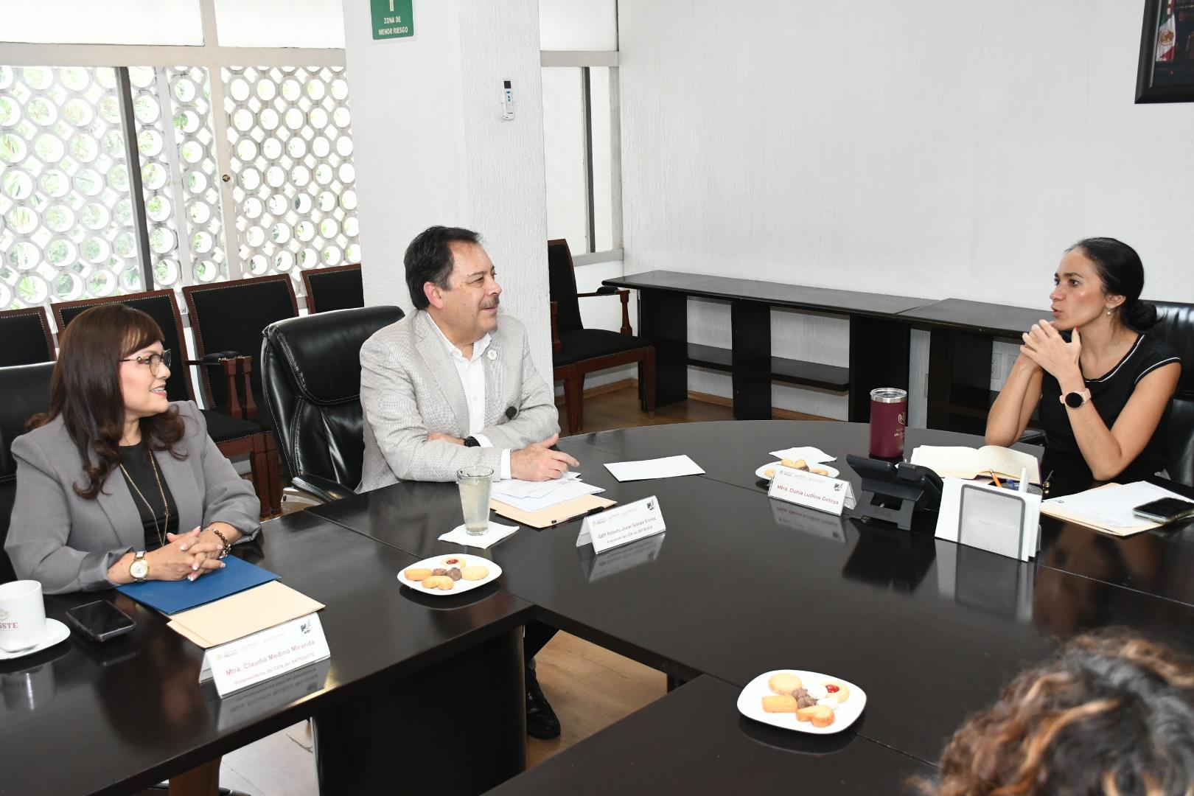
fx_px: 1194
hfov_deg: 53.1
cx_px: 597
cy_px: 398
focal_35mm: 36
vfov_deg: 36.9
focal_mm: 24
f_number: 5.6
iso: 2000
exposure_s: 1/125
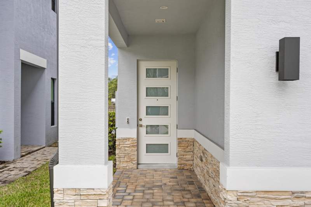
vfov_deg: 37.8
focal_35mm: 35
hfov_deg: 54.4
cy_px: 104
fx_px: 302
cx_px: 156
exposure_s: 1/250
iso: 1600
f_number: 8
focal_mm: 35
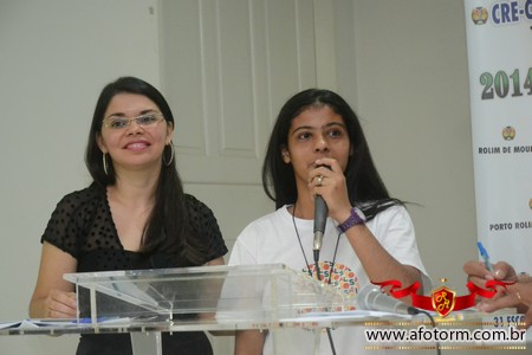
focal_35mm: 99
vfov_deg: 13.8
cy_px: 178
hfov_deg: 20.6
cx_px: 266
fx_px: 1463
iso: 3200
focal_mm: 66
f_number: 5.3
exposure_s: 1/100
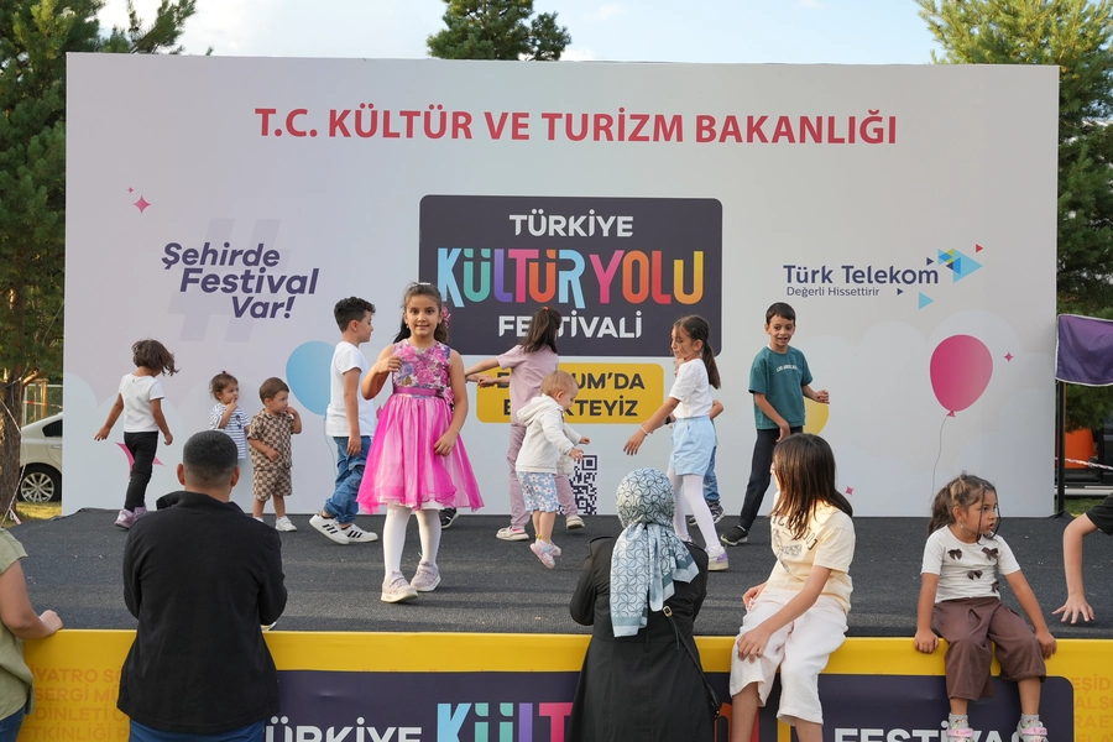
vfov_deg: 31.3
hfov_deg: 45.6
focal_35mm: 43
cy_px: 371
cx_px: 556
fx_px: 1323
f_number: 5.6
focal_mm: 42.8
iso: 800
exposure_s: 1/800
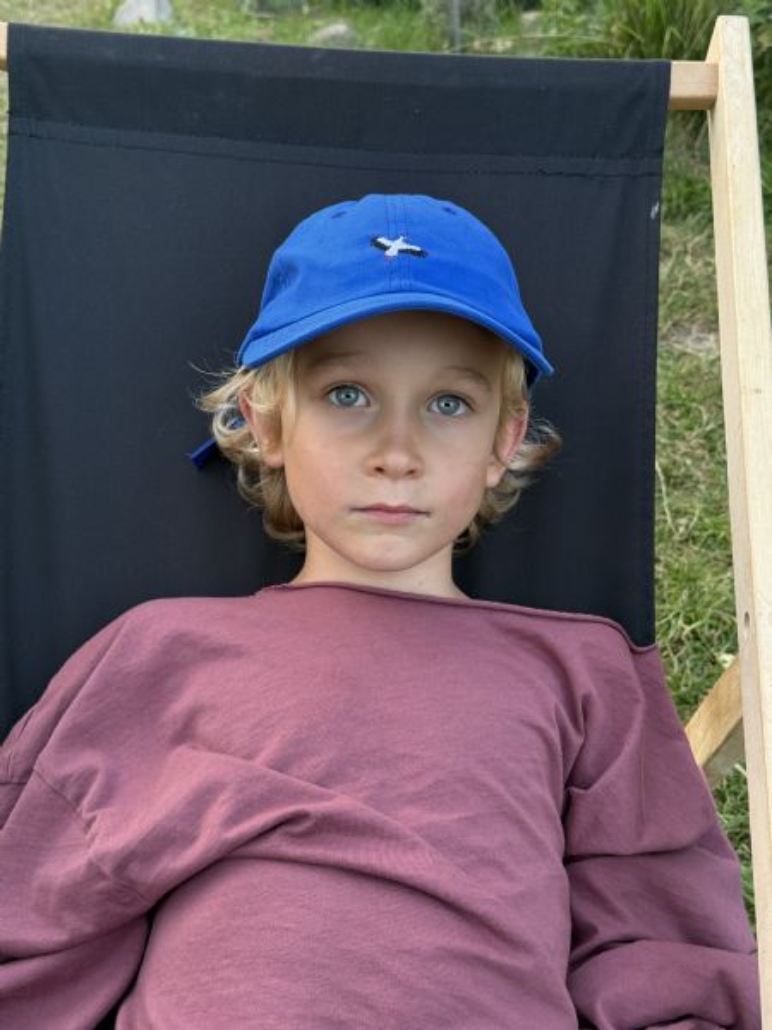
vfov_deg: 39.7
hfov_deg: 30.3
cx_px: 386
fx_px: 1427
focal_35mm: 48
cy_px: 515
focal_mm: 6.76
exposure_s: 1/96
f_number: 1.78
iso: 100
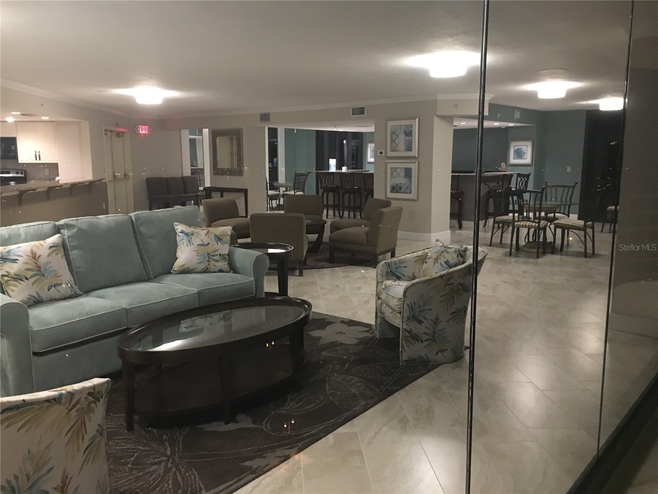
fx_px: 551
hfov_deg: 61.7
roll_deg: +0.6
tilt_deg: -8.8
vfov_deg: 48.2
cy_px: 247
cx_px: 329
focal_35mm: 29
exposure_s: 1/15
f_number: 2.2
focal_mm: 4.15
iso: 400
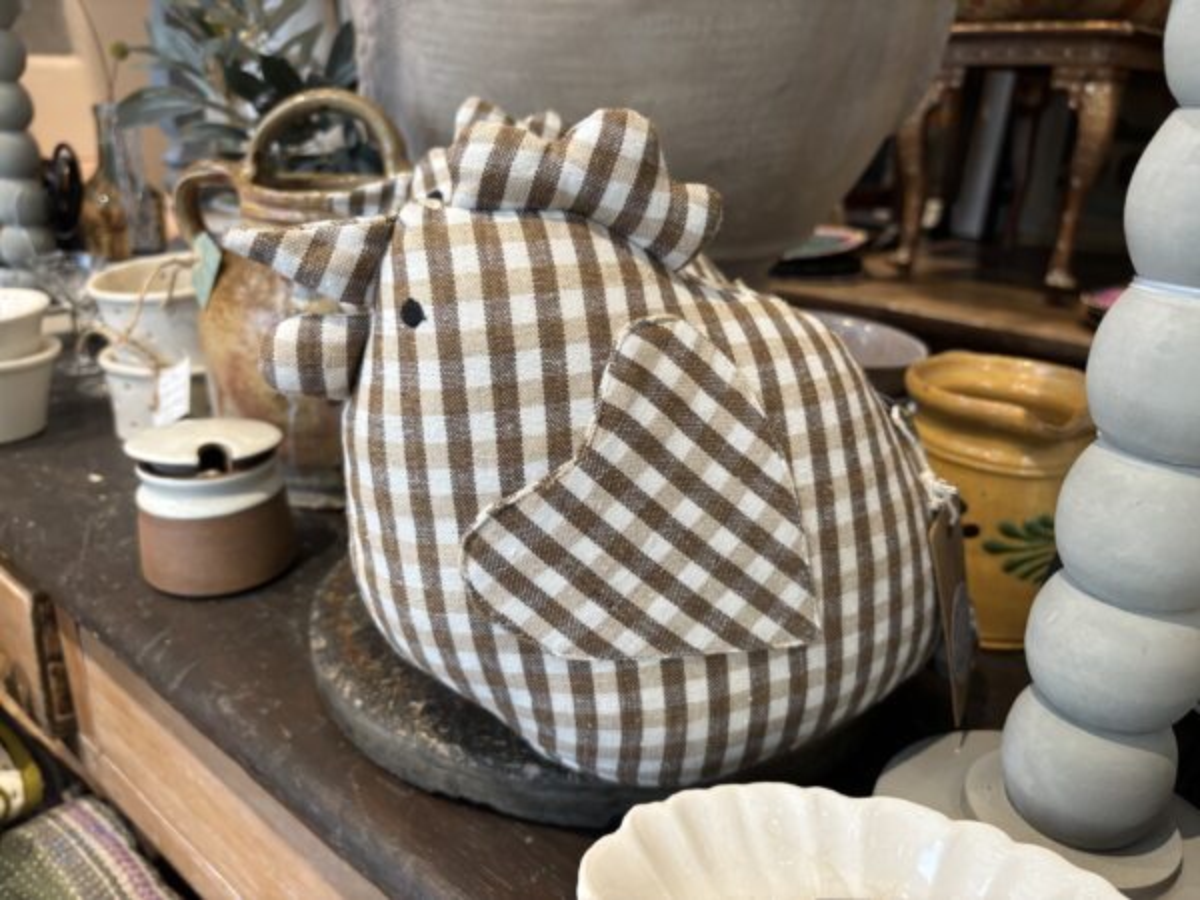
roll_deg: -1.7
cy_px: 450
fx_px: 901
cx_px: 600
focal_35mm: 26
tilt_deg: -20.2
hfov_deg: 67.3
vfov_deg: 53.1
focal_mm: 5.96
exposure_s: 1/50
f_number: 1.6
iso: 200
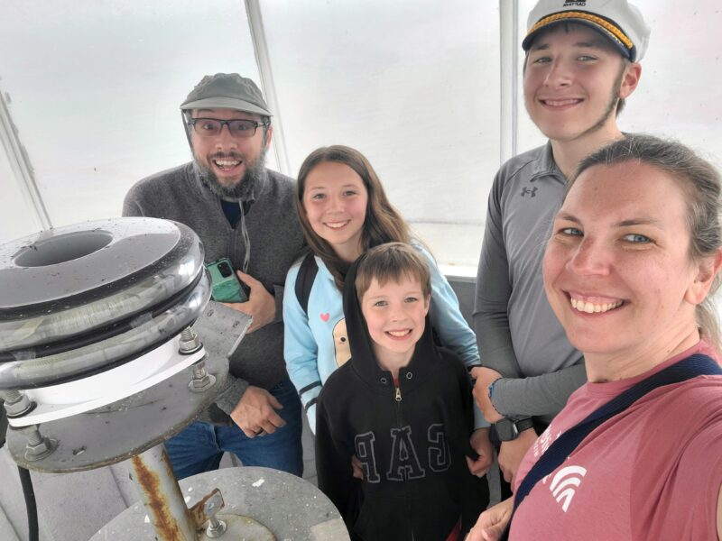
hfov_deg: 69.4
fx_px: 521
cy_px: 270
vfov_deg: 54.9
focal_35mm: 25
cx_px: 361
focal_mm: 3.3
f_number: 2.2
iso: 50
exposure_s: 1/161
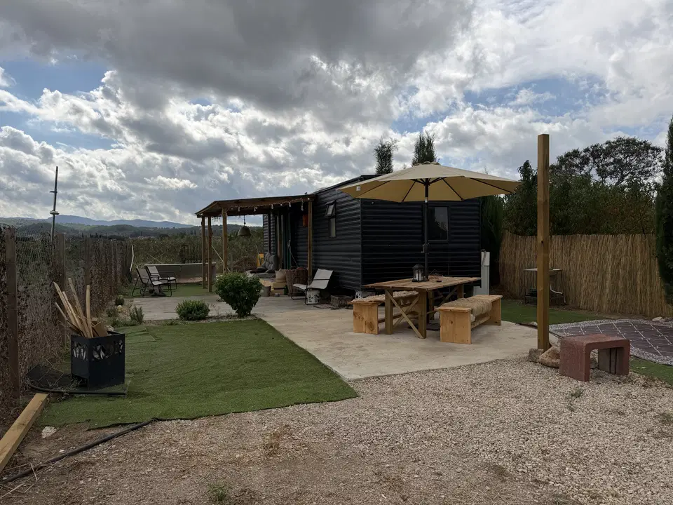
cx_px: 336
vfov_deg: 56.8
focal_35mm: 24
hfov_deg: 71.6
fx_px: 467
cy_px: 252
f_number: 1.78
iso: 80
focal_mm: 6.76
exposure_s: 1/9091
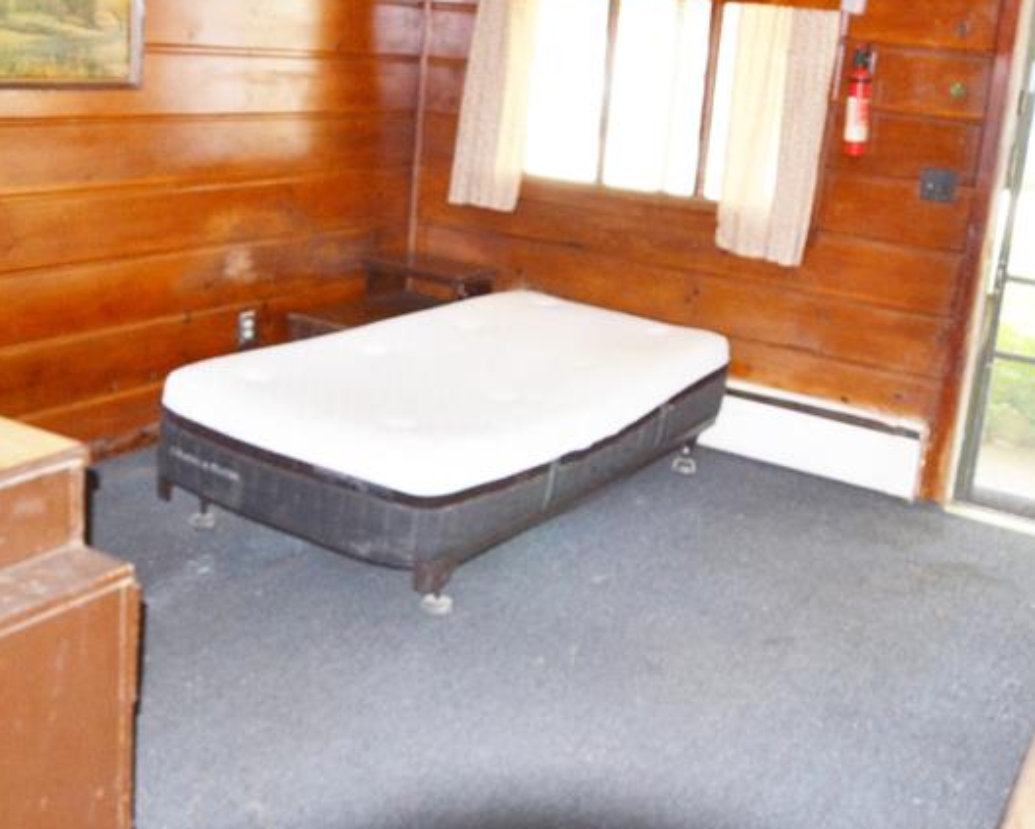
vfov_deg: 36.4
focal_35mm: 41
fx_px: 1254
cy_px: 304
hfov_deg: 44.8
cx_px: 559
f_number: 3.5
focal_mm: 15
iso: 720
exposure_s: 1/60
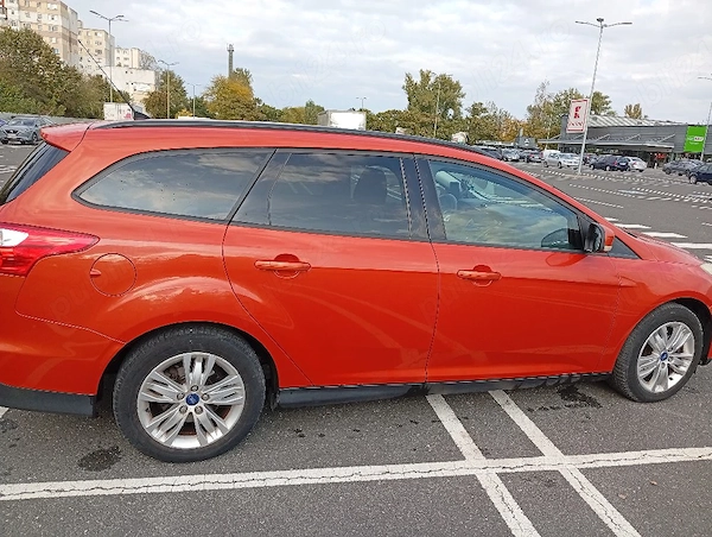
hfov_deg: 65.2
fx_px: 556
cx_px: 356
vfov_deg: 51.5
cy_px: 268
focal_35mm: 27
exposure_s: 1/217
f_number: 1.8
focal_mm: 3.98
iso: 50
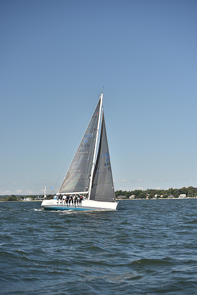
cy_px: 148
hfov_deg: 17.1
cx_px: 98
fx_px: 656
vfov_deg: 25.4
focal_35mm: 80
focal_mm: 80
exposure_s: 1/1250
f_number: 4
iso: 250
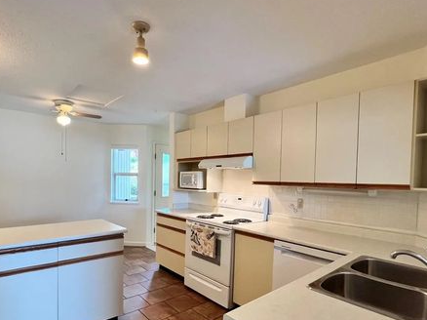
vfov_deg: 68.1
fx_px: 234
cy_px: 188
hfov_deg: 84.5
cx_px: 196
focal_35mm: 19
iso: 160
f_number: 1.8
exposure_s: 1/120
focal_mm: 1.57
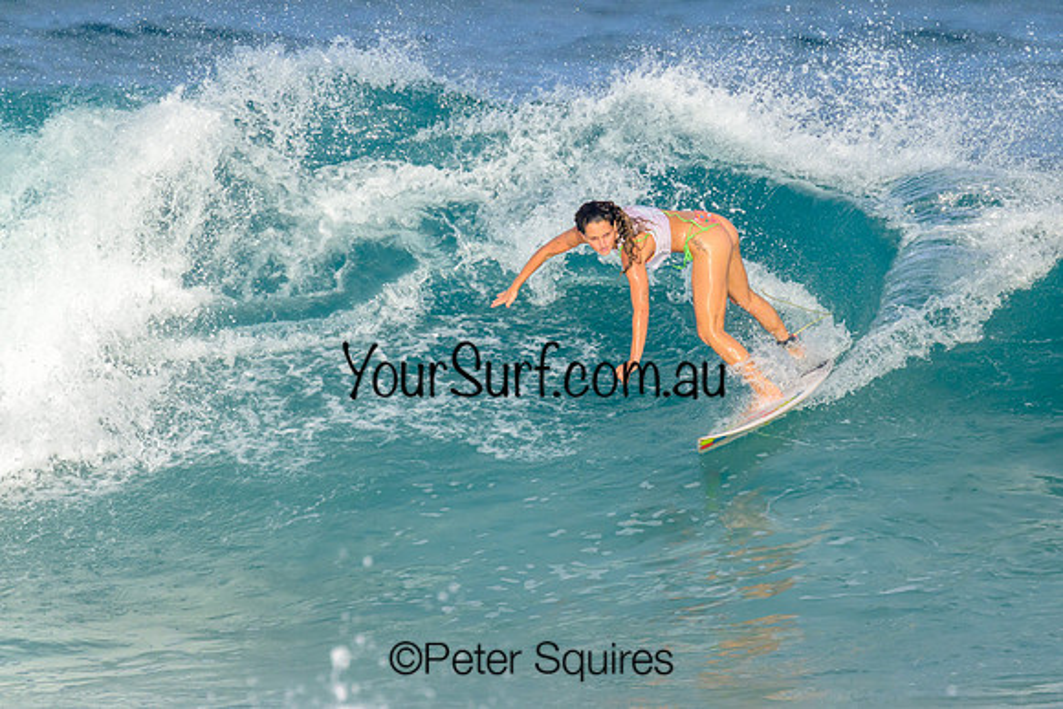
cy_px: 291
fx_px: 28035
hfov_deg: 2.2
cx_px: 682
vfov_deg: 1.4
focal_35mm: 949
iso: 900
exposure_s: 1/1600
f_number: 11
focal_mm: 690
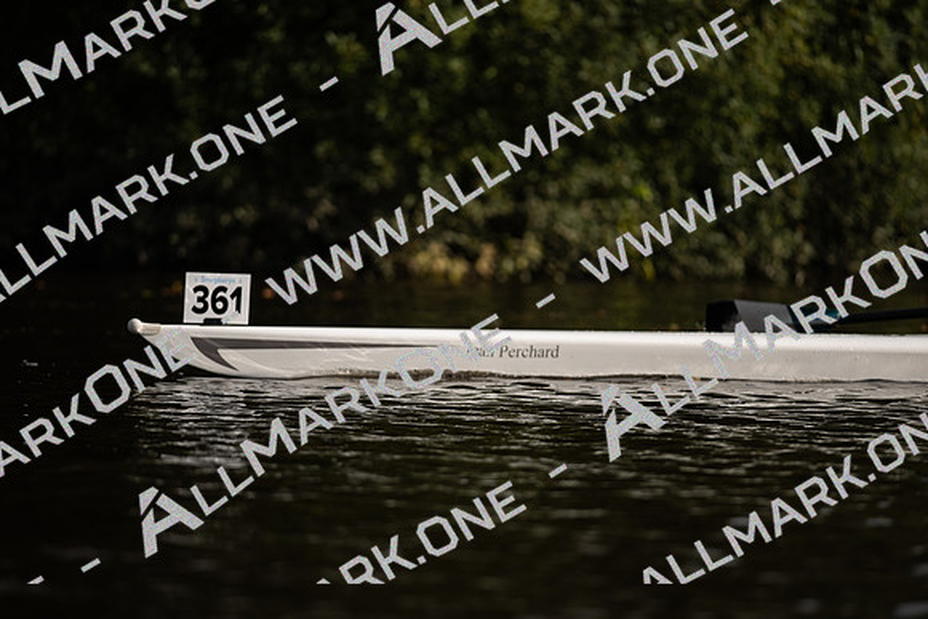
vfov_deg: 4.6
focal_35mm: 300
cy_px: 310
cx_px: 464
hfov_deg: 6.9
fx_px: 7735
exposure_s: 1/1600
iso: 100
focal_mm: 300
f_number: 4
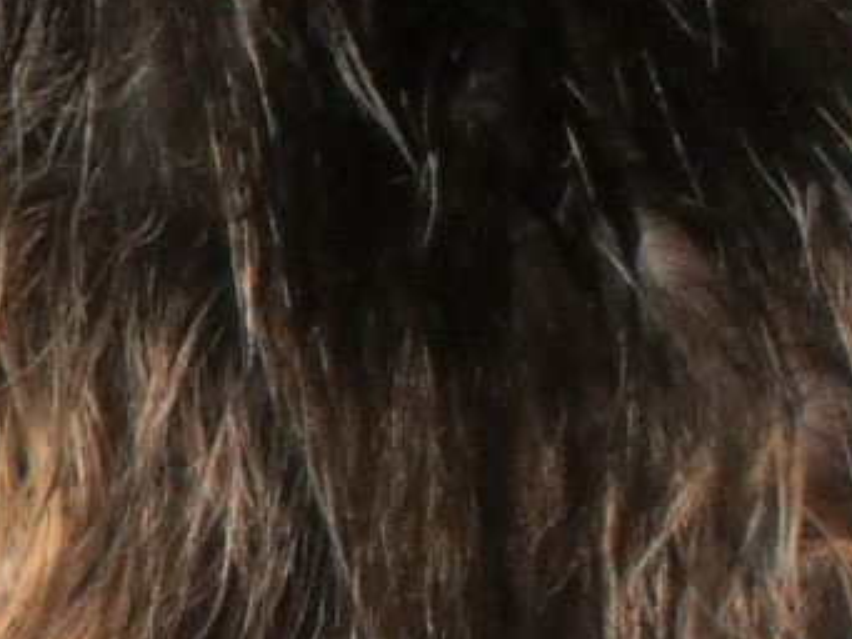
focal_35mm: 216
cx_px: -1552
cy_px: 986
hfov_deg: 8.1
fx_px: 5318
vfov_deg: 6.8
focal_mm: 6.3
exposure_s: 1/30
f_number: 3.1
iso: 125
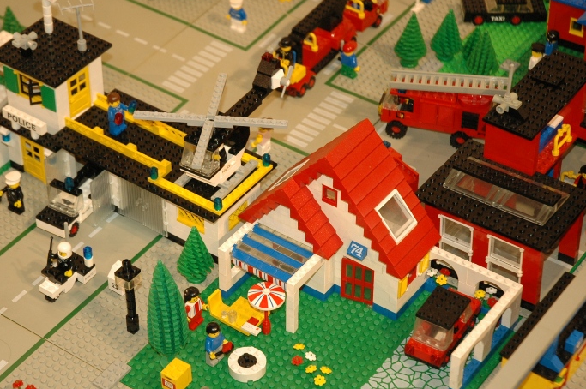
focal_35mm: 97
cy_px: 203
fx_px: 1571
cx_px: 254
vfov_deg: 14.1
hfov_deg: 21.1
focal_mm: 55
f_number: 4.5
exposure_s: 1/60
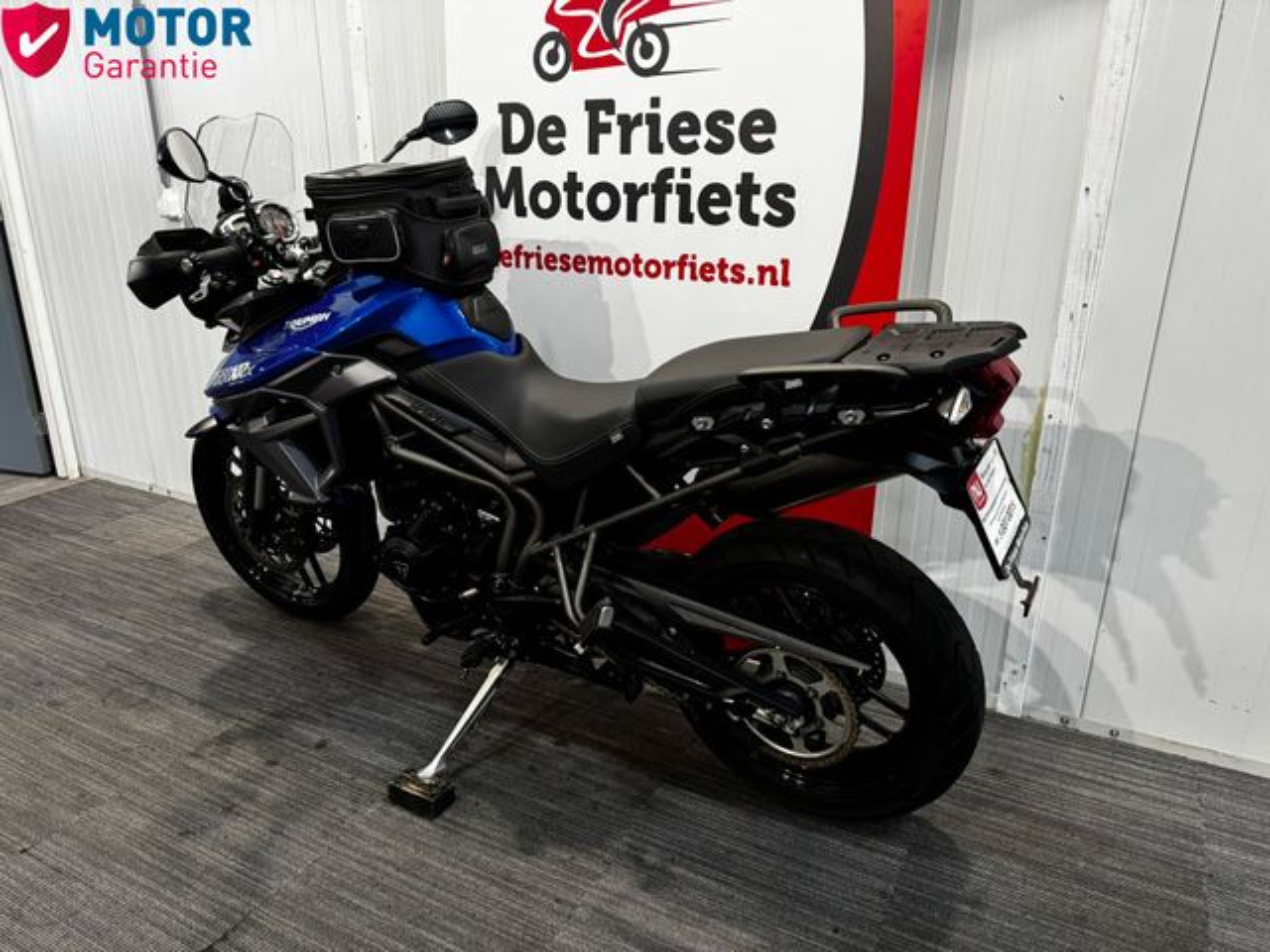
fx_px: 881
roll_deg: -0.3
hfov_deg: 71.6
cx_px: 635
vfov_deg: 56.8
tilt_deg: -19.3
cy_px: 476
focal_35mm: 24
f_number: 1.78
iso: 320
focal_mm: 6.76
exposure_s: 1/50
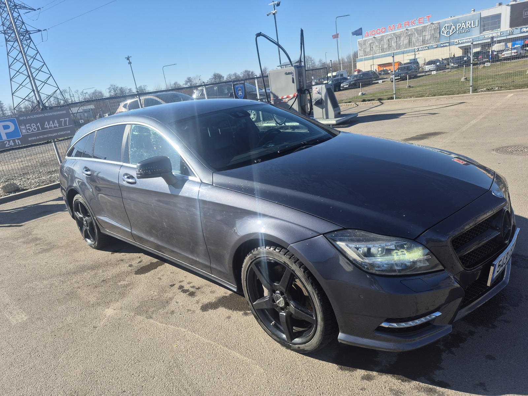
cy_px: 198
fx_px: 351
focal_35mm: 23
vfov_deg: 58.9
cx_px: 264
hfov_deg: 73.9
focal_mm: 5.4
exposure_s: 1/1292
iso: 25
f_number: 1.8
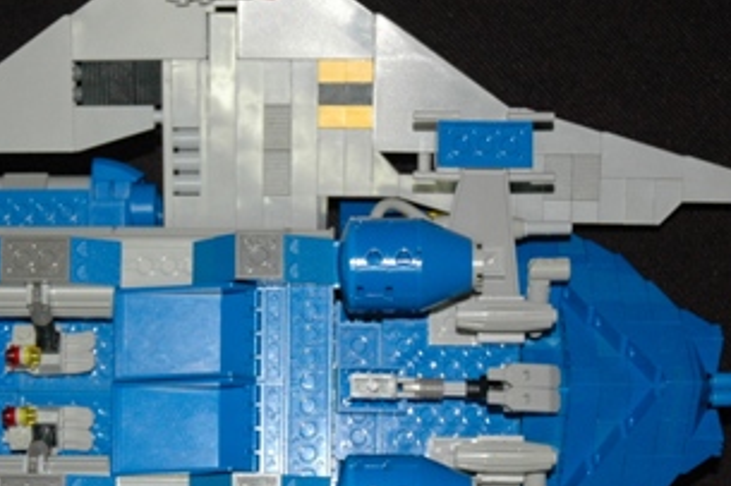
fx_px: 2171
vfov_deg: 12.7
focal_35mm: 107
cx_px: 240
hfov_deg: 19.0
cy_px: 381
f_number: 4.2
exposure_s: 1/60
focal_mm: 34
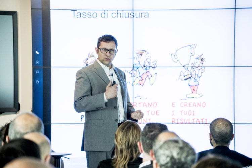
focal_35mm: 240
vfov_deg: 5.7
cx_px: 126
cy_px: 84
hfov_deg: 8.6
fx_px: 1680
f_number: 6.3
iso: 800
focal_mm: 240
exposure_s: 1/100
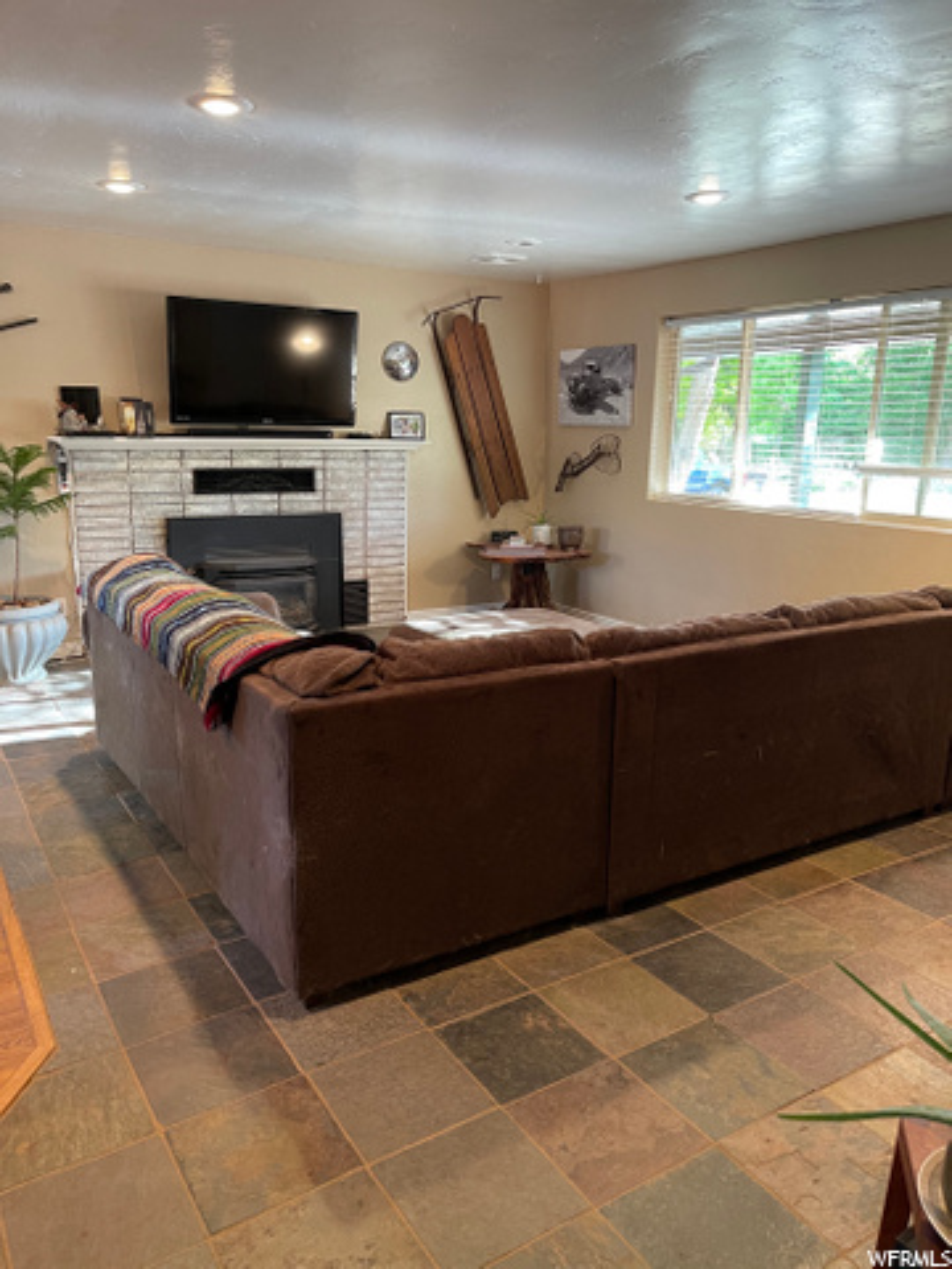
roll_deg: -1.2
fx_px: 953
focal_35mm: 26
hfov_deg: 53.1
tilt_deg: -12.5
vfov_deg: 67.3
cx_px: 476
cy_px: 634
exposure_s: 1/60
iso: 200
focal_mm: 5.1
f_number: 1.6
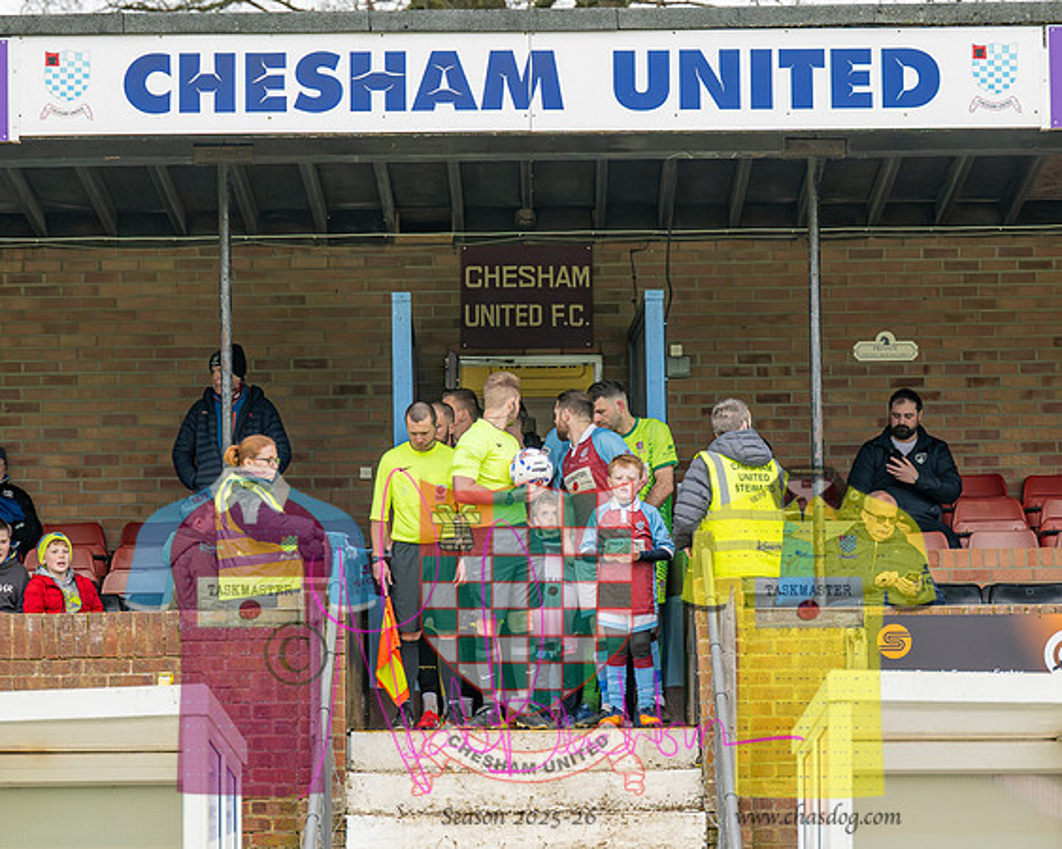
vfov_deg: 10.5
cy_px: 412
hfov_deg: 13.2
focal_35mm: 147
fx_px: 4605
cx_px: 562
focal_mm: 78
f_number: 2.8
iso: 400
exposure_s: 1/400
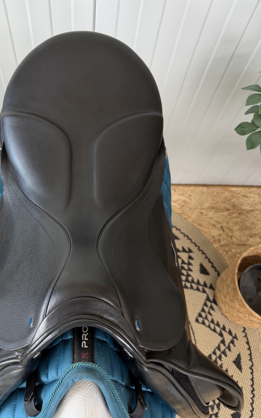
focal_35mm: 30
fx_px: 342
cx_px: 79
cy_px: 219
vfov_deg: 62.9
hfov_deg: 41.1
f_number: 1.78
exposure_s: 1/50
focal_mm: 6.76
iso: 100
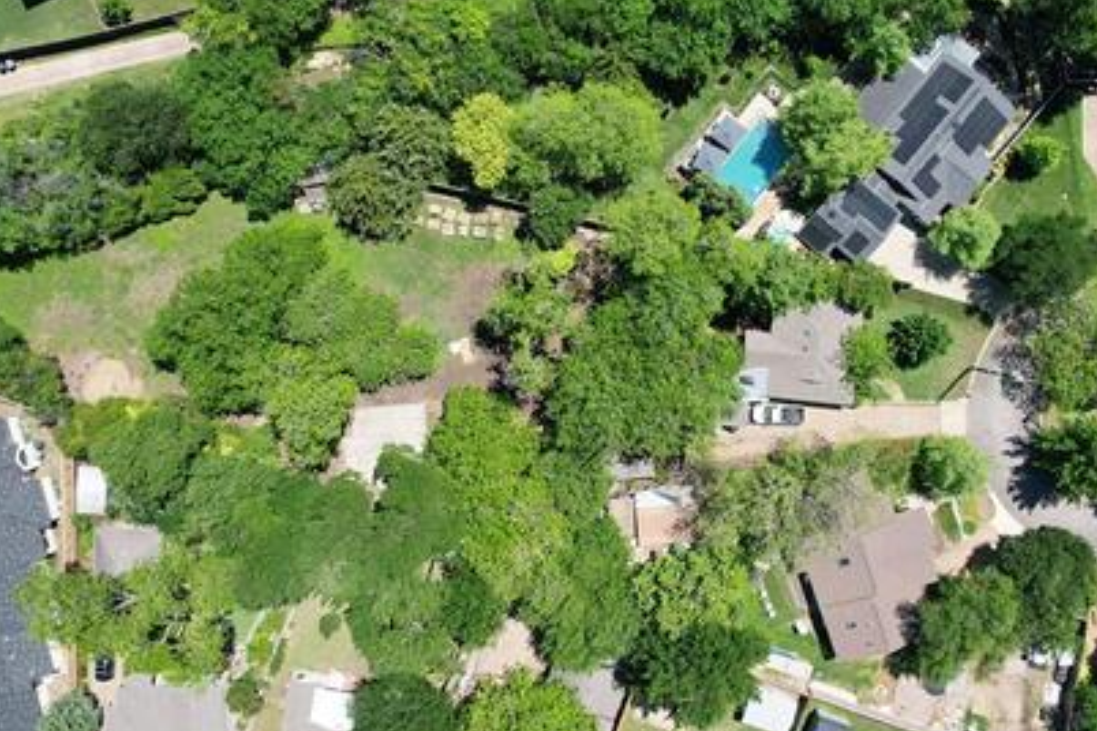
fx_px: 1066
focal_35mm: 35
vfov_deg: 37.6
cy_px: 265
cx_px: 639
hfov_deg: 54.2
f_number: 2.8
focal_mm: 8.38
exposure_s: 1/2000
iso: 150
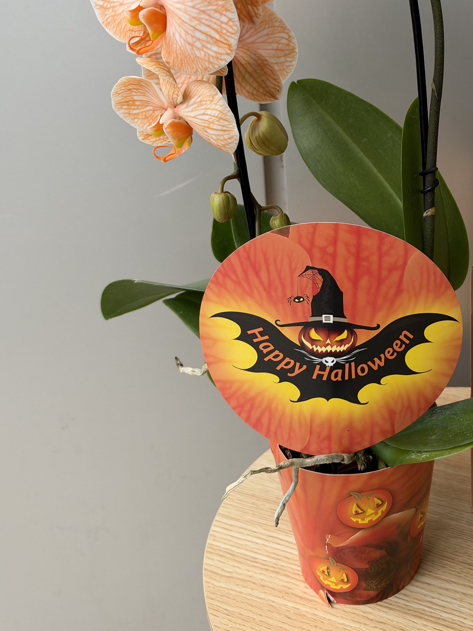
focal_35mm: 42
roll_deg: +2.1
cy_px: 143
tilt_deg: -13.4
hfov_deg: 33.0
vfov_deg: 43.1
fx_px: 765
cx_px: 402
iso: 125
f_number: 1.8
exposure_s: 1/121
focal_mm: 6.93
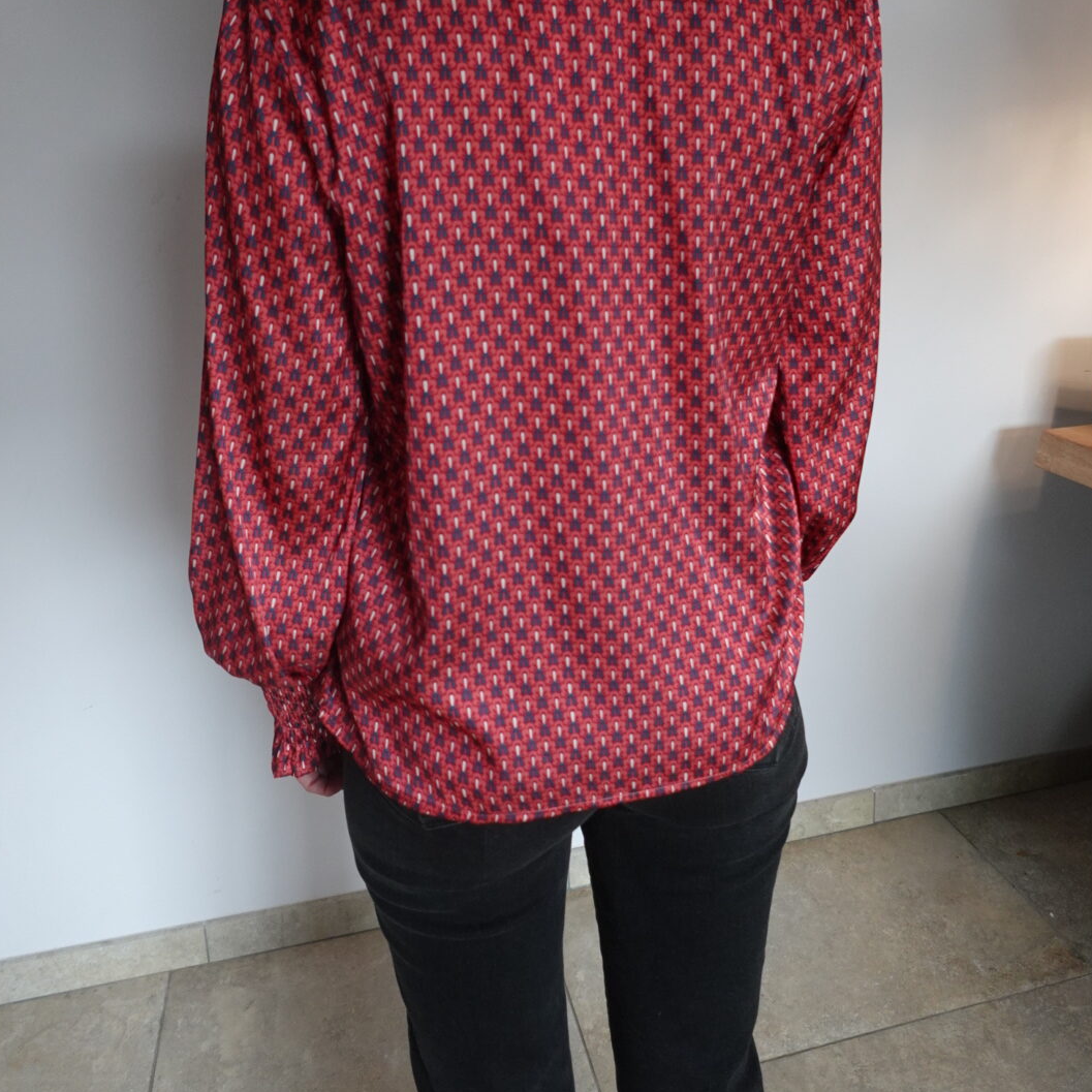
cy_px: 410
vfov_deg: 60.2
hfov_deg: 60.9
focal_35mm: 26
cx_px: 550
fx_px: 928
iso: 500
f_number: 2
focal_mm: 7.6
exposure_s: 1/80
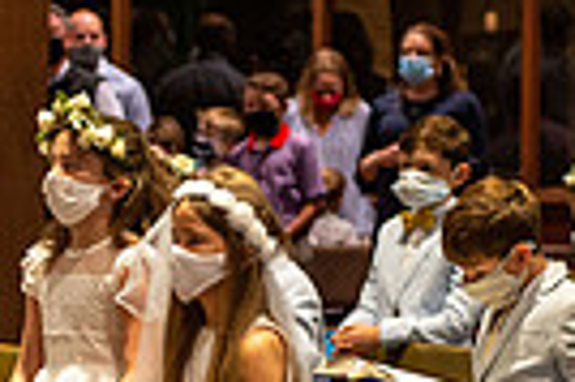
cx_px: 9
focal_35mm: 303
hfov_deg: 6.8
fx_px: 4834
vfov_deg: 4.5
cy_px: 326
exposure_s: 1/100
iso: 1600
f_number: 2.8
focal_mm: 70
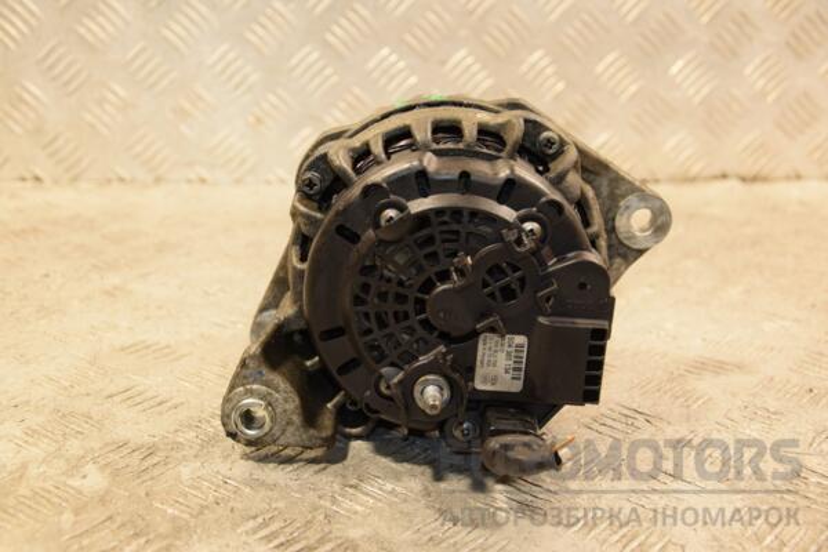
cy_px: 276
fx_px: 1207
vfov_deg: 25.8
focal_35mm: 52
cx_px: 414
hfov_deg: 37.9
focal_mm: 35
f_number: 5
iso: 800
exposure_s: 1/100
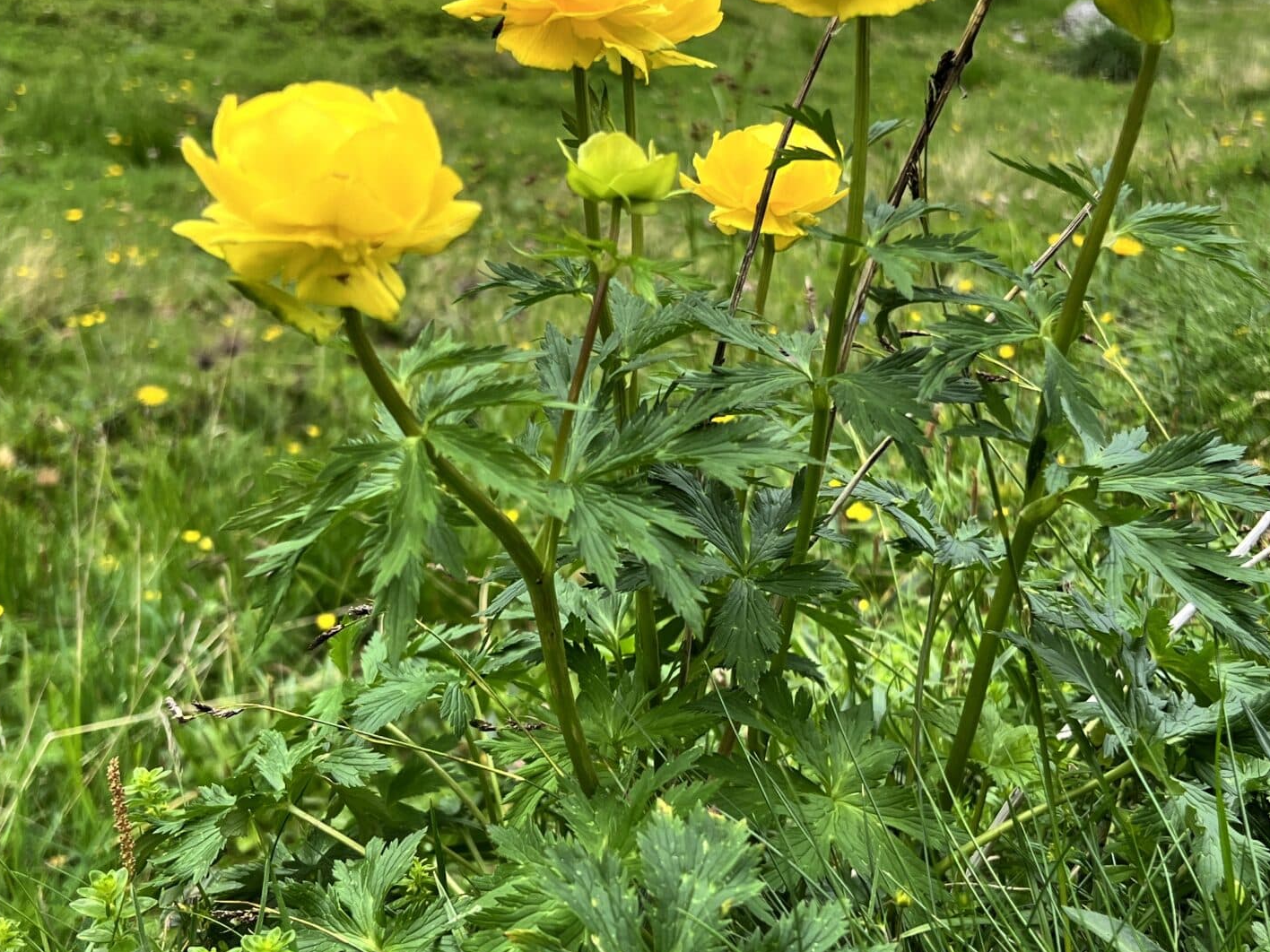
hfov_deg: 40.4
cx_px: 693
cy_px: 520
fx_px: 1724
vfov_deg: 30.9
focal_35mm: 47
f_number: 1.5
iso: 50
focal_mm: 5.7
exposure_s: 1/541
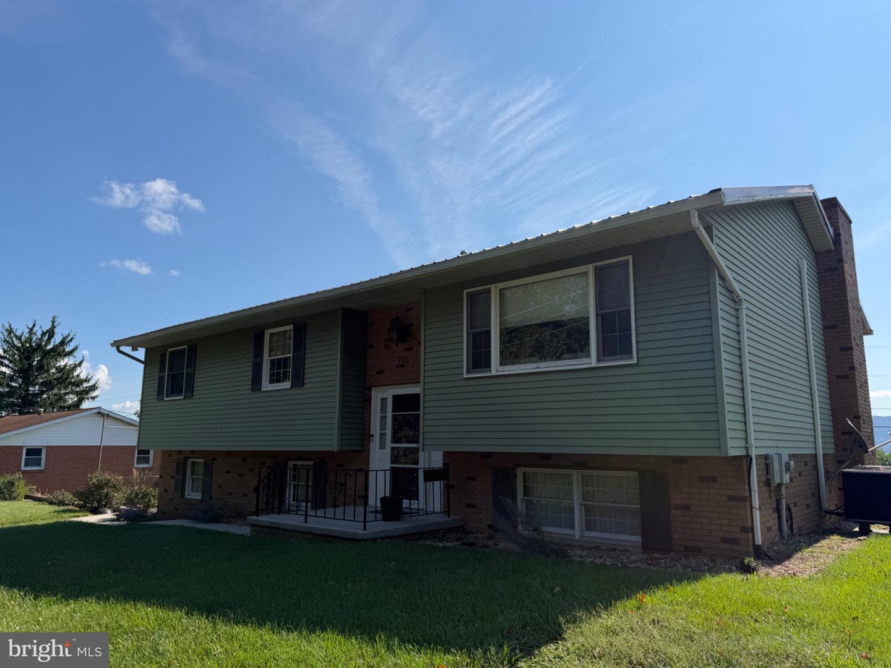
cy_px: 334
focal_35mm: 24
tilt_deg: +9.4
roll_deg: +0.2
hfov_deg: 71.6
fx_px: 618
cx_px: 446
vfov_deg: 56.8
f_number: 1.78
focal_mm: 6.76
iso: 80
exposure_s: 1/5319
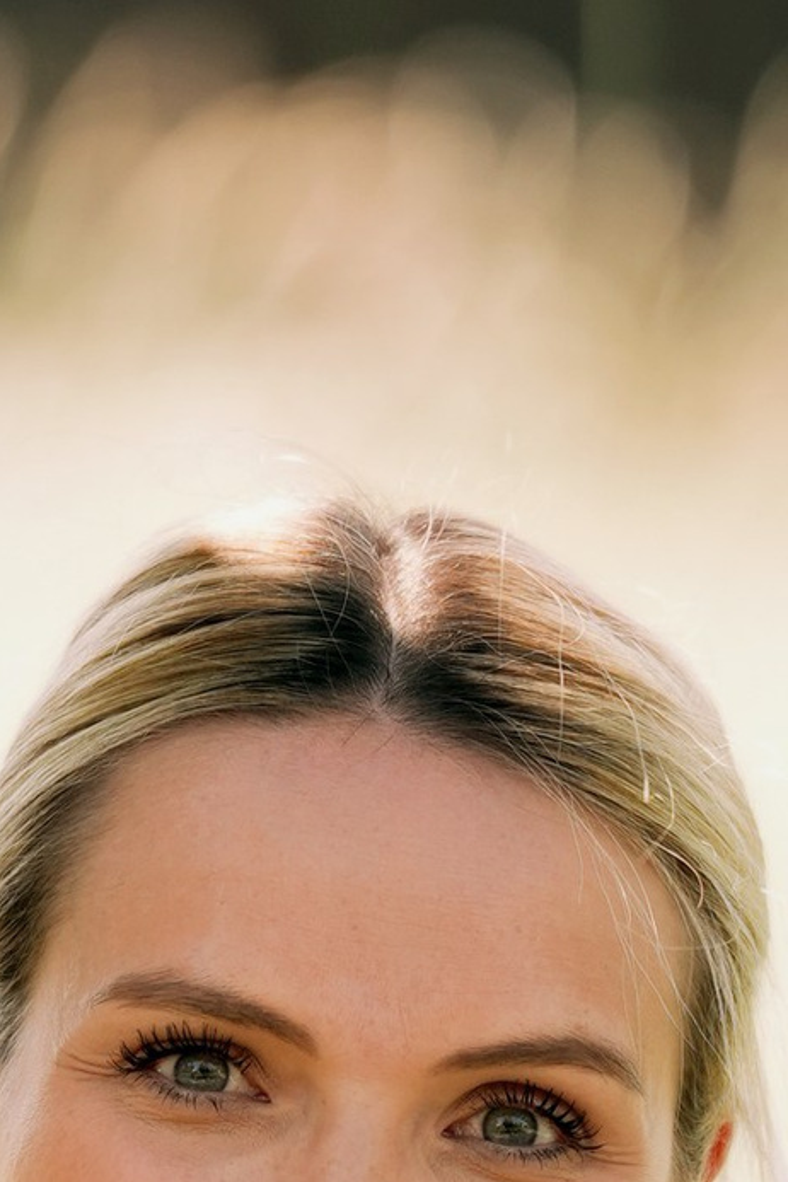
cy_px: 1992
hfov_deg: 1.6
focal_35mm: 881
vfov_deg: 2.3
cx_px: 106
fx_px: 28924
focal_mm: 159
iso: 200
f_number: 3.2
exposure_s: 1/400
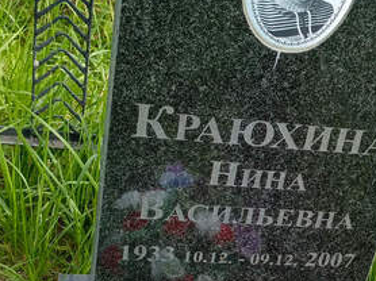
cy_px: 193
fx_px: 781
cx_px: 318
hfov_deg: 26.4
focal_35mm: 72
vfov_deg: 20.3
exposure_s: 1/327
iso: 111
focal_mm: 4.76
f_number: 1.69
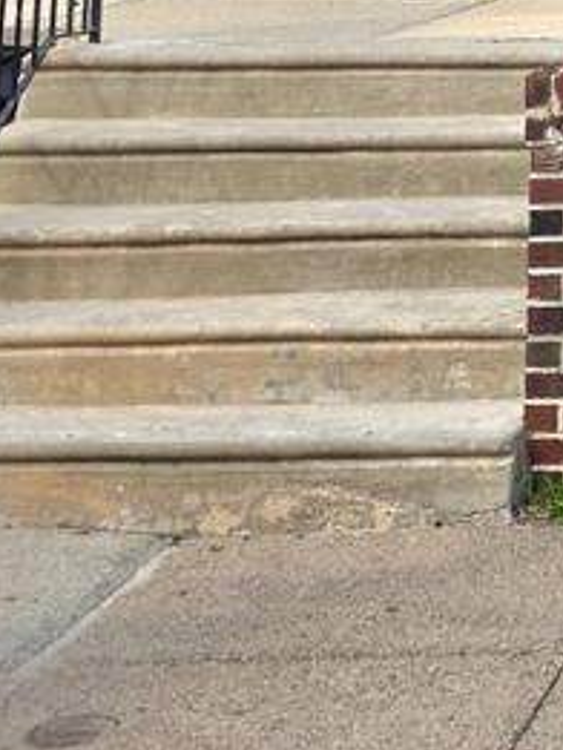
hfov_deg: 13.7
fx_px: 2058
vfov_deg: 18.5
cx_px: 1060
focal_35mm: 95
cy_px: -336
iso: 80
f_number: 1.7
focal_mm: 6.3
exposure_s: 1/3333
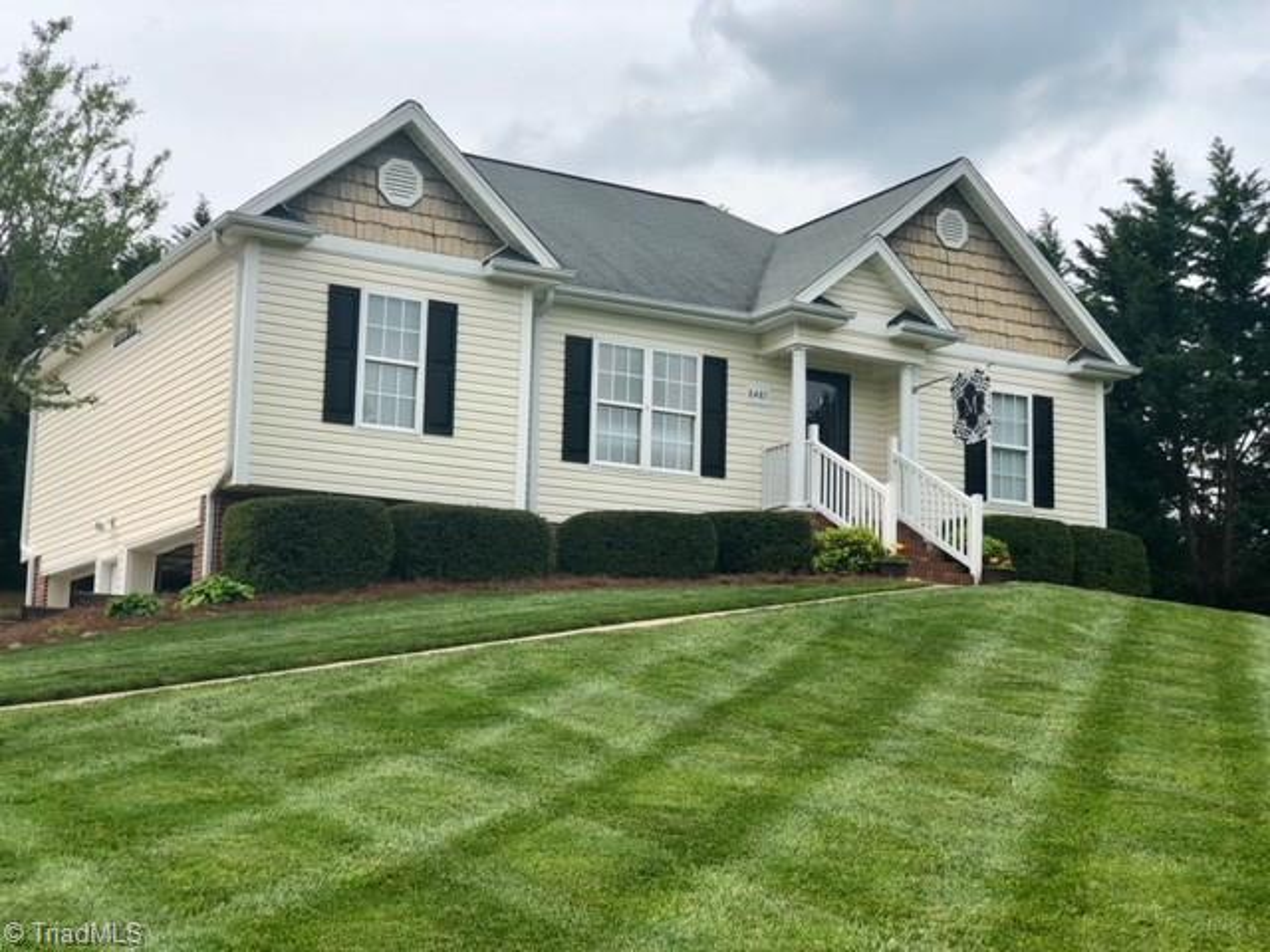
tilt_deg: +9.6
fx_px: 1908
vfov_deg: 28.0
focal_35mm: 52
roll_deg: -0.7
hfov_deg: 36.8
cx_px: 635
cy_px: 476
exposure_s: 1/923
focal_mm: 6
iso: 16
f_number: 2.4
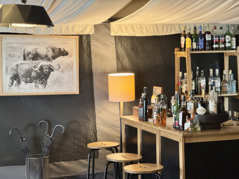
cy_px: 90
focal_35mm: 77
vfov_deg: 19.1
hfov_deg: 25.3
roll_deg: +1.9
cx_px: 120
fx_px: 532
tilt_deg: -3.9
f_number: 2.8
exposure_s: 1/20
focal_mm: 9
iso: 1600
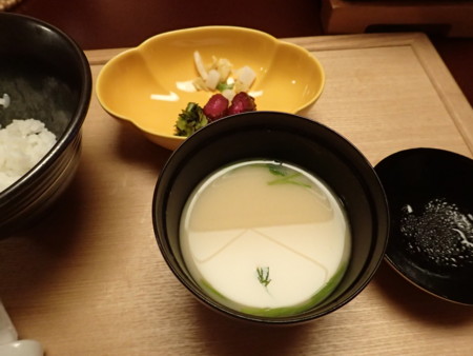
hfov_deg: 69.4
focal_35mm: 25
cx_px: 236
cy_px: 178
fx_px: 342
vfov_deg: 54.9
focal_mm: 4.5
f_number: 2.8
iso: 800
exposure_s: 1/125
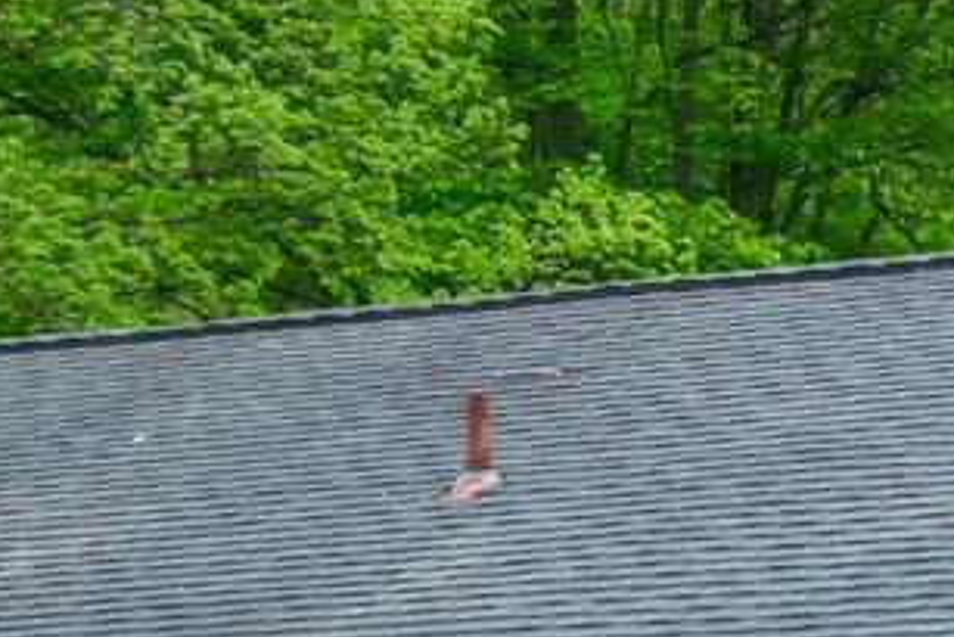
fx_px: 5302
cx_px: 1476
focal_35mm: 200
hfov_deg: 9.9
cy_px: 1147
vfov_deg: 6.7
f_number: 8
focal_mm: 30
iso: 640
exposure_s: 1/80
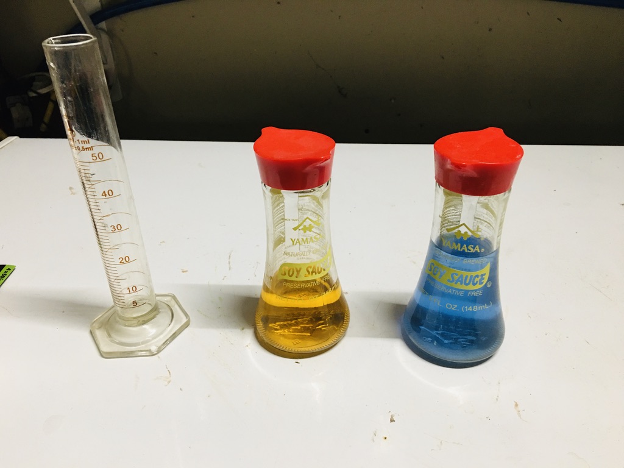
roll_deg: +1.3
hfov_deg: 61.7
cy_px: 234
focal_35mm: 29
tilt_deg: -29.6
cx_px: 312
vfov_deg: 48.2
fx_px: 523
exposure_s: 1/15
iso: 80
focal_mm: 4.15
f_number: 2.2
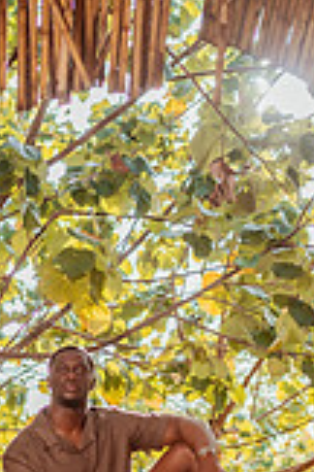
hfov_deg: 14.0
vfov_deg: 20.7
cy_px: 396
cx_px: 70
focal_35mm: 97
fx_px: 1269
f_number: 1.8
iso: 125
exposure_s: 1/2000
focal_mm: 35
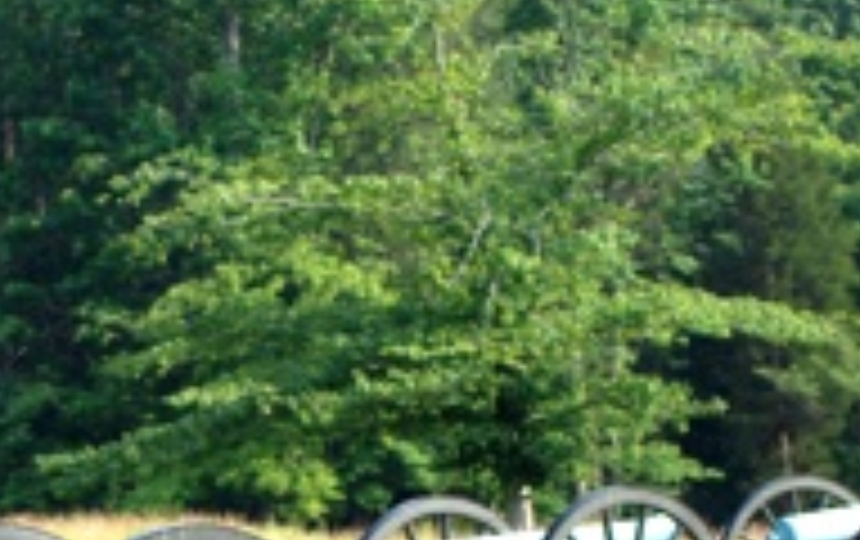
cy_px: 655
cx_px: 36
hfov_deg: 7.3
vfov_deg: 4.6
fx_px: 6760
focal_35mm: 288
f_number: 5.6
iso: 200
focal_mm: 80
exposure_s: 1/125
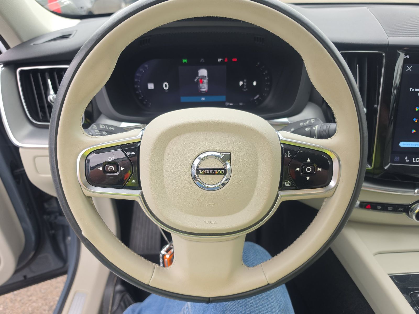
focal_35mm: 23
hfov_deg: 73.9
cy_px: 157
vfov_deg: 58.9
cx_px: 210
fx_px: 278
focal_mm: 6.5
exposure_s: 1/119
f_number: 1.4
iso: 18
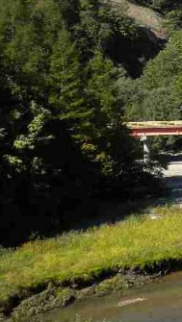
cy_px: 42
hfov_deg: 12.2
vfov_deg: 22.9
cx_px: 334
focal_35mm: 91
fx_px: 779
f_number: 4.6
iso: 80
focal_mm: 6.3
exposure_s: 1/366
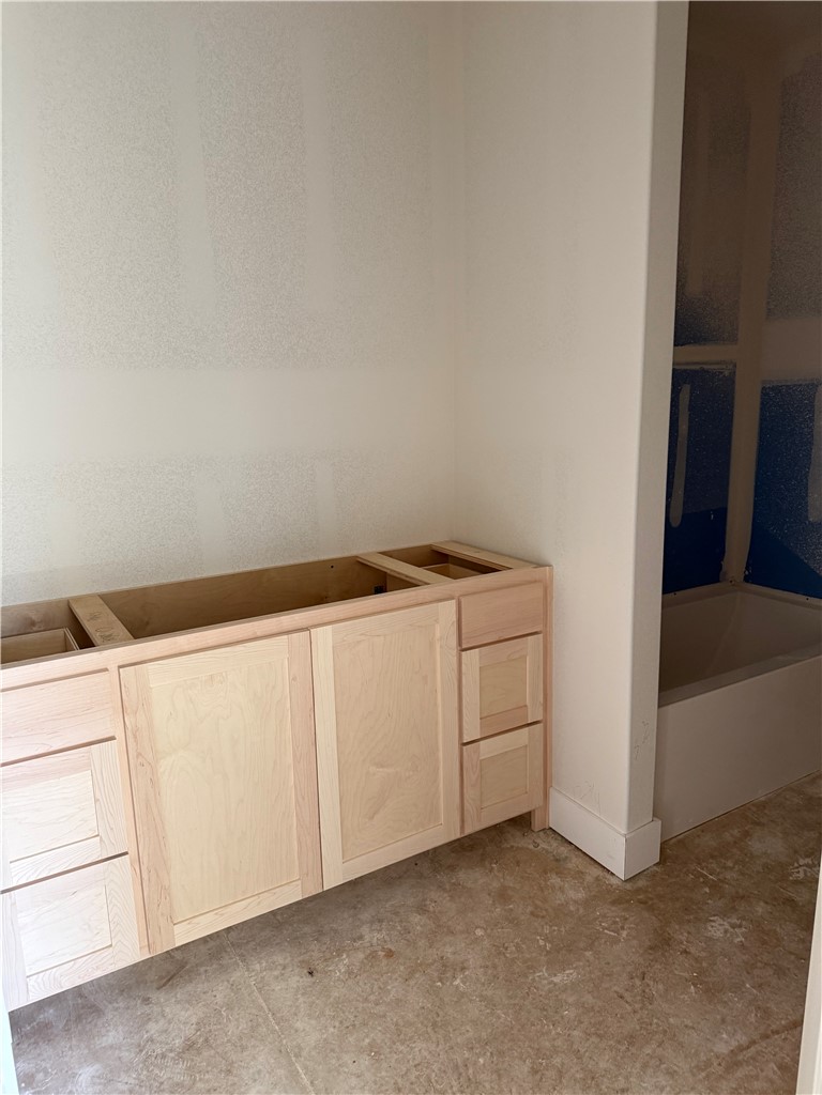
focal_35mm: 24
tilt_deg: -12.6
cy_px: 548
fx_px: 760
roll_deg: +2.9
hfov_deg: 56.8
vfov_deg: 71.6
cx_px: 411
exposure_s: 1/60
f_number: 1.78
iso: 250
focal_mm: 6.76
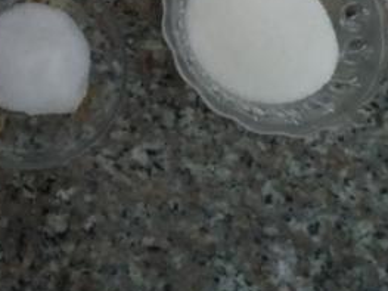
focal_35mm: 63
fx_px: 706
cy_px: -40
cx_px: -103
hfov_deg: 26.5
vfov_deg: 21.9
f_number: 1.9
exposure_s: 1/13
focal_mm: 3.94
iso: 2500
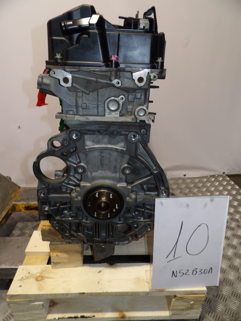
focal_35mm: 24
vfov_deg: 71.6
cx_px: 120
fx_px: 223
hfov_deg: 56.8
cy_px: 160
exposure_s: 1/60
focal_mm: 4.3
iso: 200
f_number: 3.2
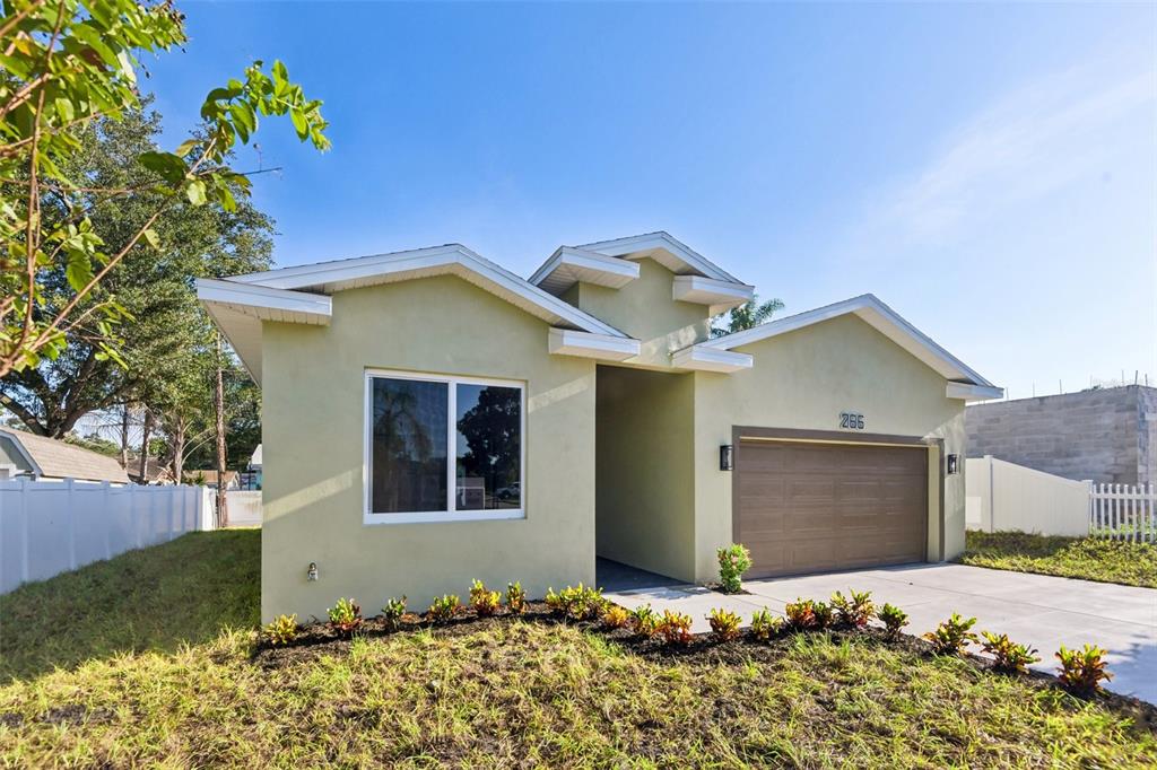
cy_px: 385
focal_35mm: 16
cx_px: 578
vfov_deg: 73.7
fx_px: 514
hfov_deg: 96.8
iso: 400
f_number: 8
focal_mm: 16
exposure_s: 1/1000
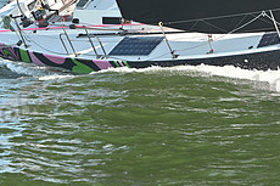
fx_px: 1570
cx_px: 174
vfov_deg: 6.8
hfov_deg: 10.2
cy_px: 27
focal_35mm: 202
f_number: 6.3
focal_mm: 80
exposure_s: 1/1250
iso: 320
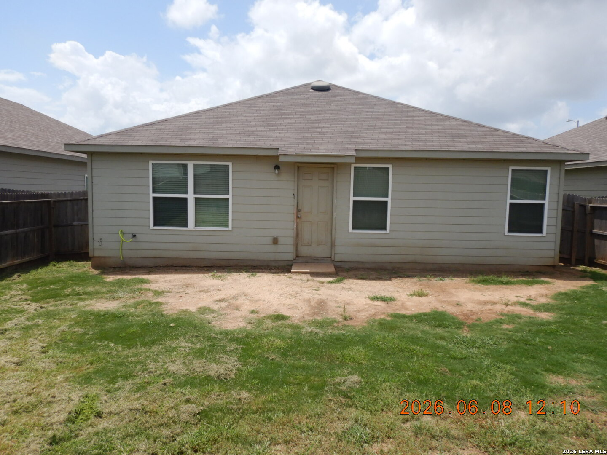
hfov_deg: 71.6
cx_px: 304
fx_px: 421
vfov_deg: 56.8
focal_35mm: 24
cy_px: 228
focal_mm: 4.3
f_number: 4.1
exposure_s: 1/1250
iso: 125
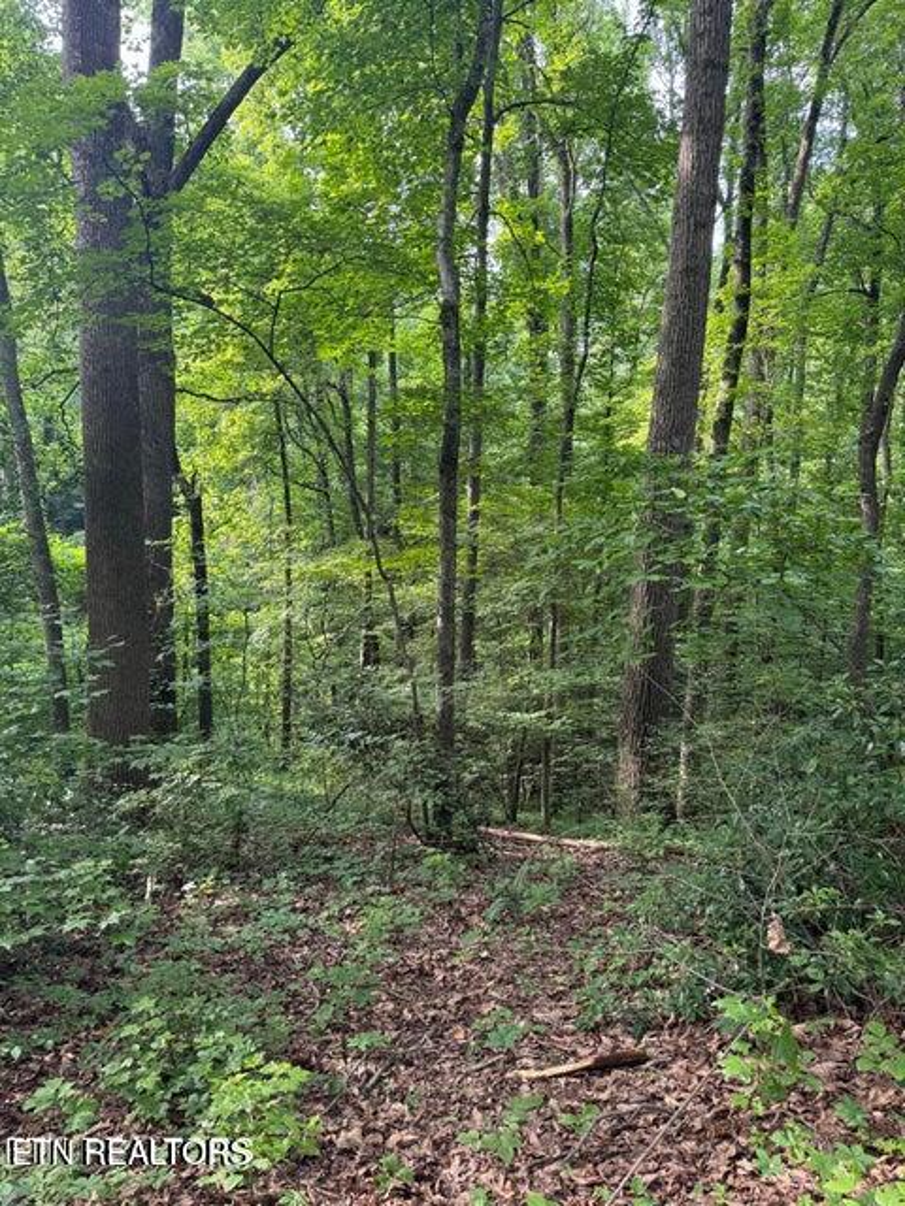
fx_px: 837
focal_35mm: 24
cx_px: 452
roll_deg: -1.9
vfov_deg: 71.6
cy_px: 603
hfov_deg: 56.8
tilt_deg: -7.1
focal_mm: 6.76
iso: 125
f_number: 1.78
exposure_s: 1/121
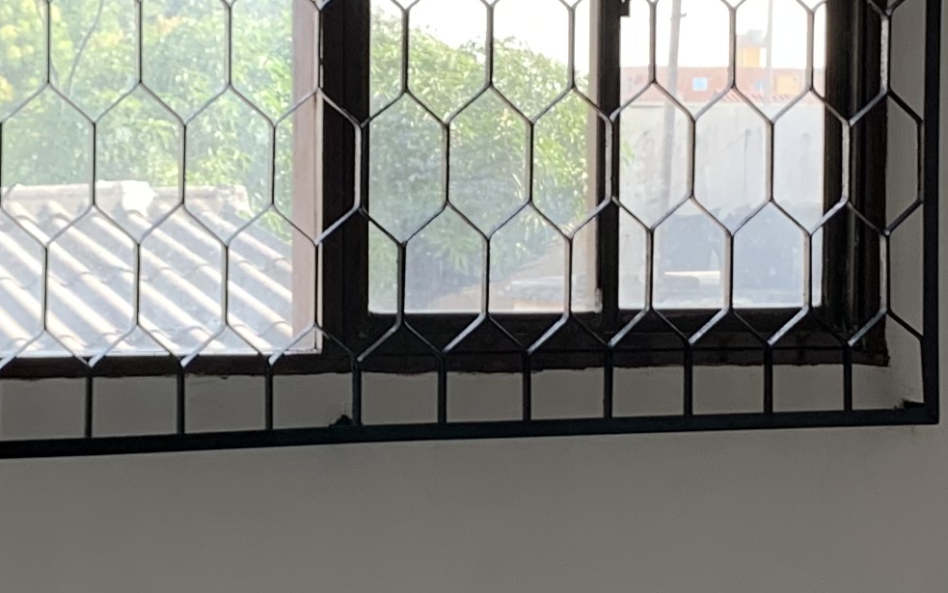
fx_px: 2920
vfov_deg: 11.6
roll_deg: -0.6
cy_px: 240
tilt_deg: -1.2
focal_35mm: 113
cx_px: 404
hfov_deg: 18.4
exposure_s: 1/122
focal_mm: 4.25
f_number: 1.8
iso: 40
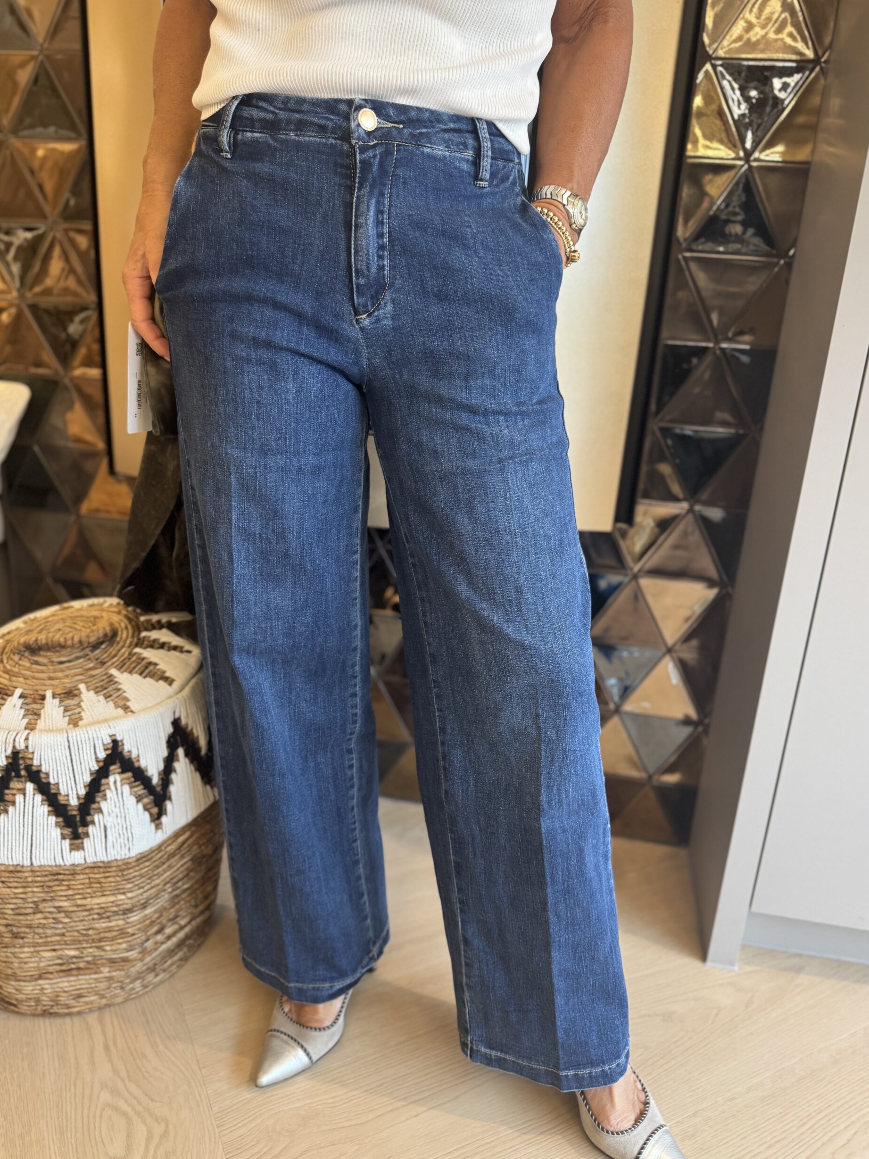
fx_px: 837
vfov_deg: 69.4
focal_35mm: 25
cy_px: 565
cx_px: 422
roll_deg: -2.9
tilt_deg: -18.1
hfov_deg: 54.9
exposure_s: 1/50
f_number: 1.78
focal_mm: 6.76
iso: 200
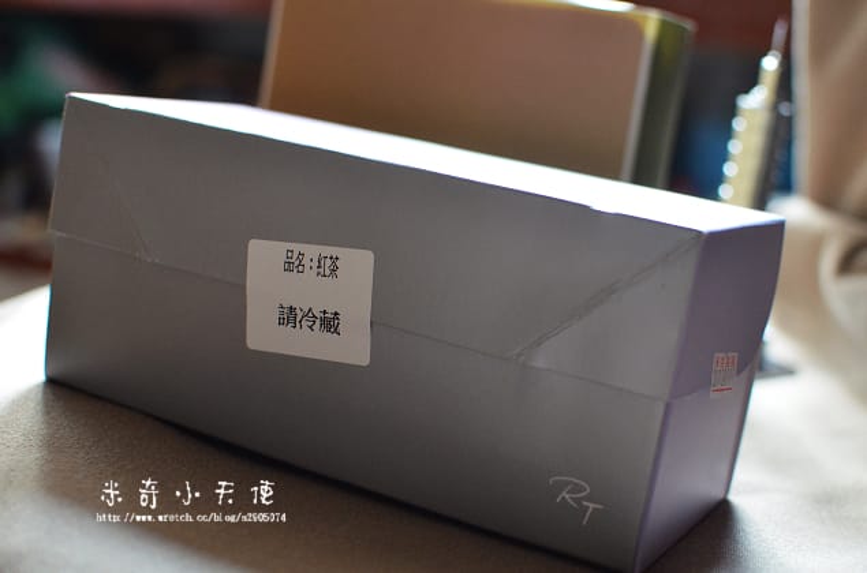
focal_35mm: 52
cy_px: 286
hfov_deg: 37.9
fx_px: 1261
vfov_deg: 25.6
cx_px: 434
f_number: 3.2
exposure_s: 1/40
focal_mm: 35
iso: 1250
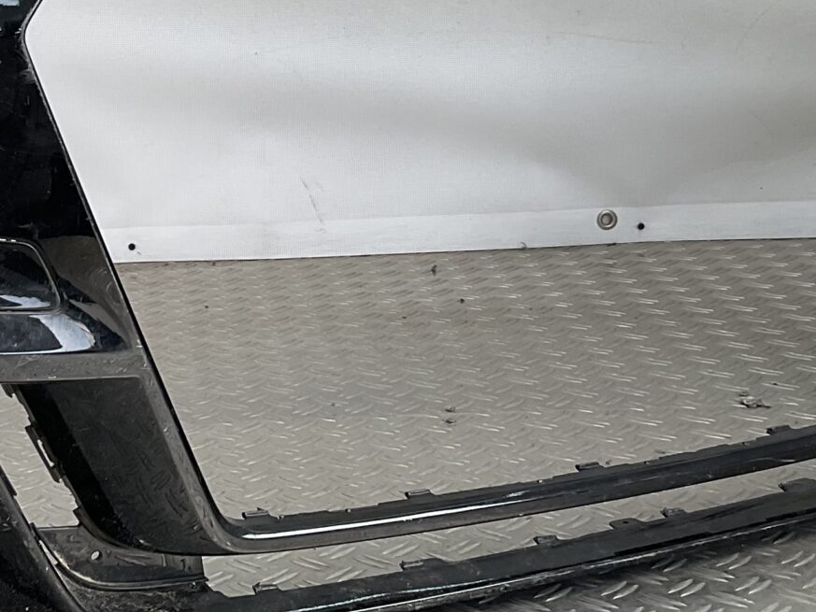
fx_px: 2004
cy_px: 69
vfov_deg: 17.1
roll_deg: +2.1
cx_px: 209
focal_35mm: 85
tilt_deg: -6.4
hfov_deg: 22.8
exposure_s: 1/300
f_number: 1.8
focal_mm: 3
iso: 16
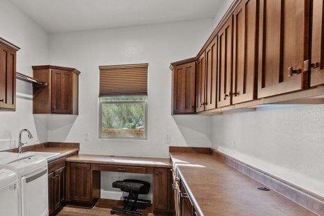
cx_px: 85
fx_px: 234
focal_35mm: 26
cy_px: 126
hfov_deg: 65.6
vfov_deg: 49.4
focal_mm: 14
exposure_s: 1.3
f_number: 8
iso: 400
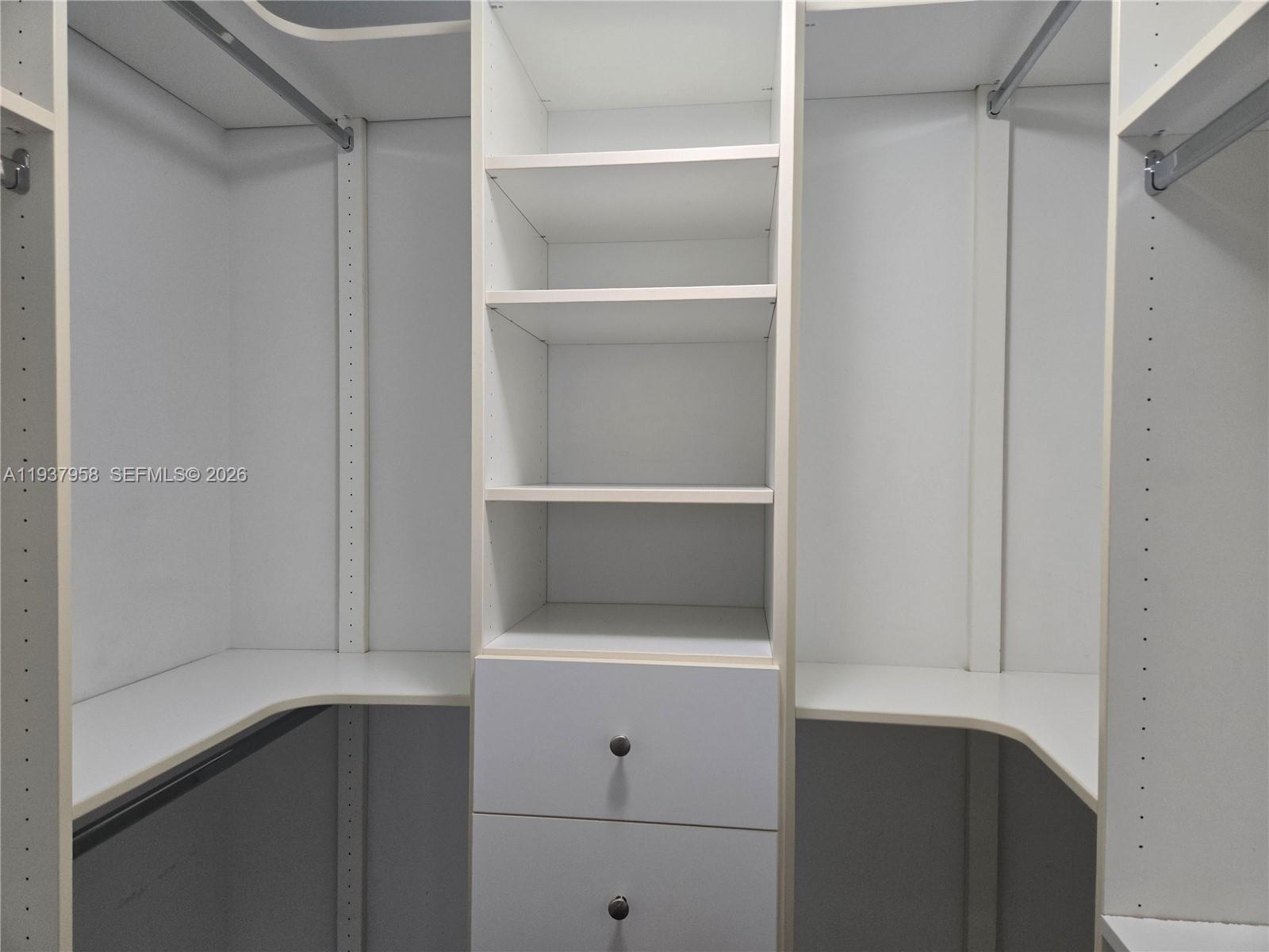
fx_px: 843
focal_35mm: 23
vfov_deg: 58.9
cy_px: 476
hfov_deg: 73.9
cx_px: 634
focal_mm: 5.4
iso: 250
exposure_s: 1/120
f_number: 1.8
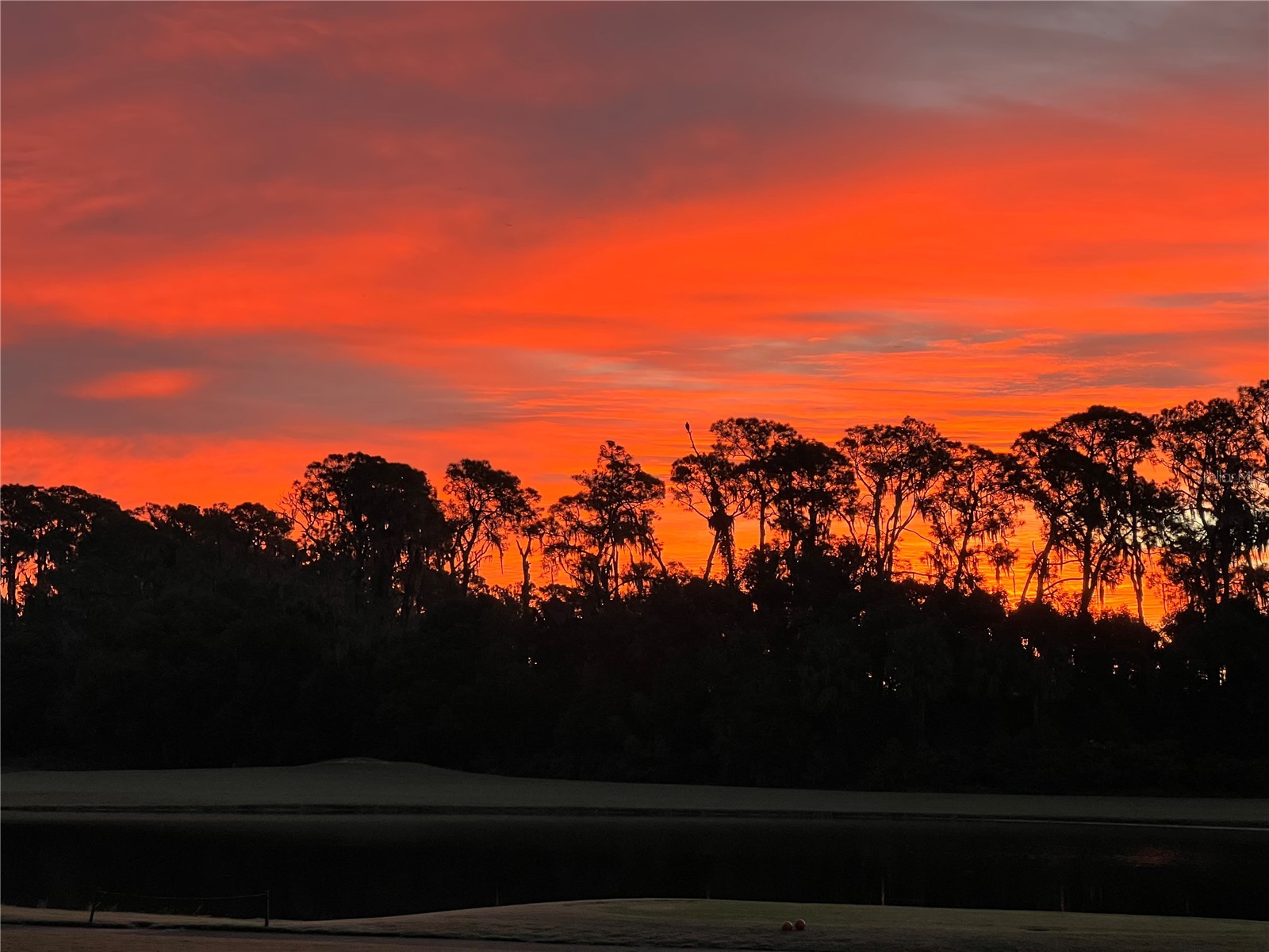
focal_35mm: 77
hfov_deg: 25.3
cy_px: 476
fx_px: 2823
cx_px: 634
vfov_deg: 19.1
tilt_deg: +5.0
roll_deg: -1.3
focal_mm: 9
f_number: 2.8
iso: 250
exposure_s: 1/120
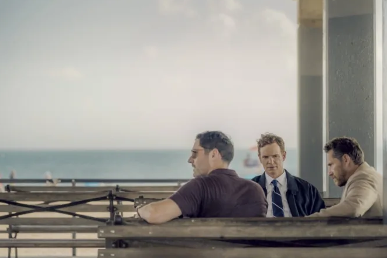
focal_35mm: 122
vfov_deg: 11.2
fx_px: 1312
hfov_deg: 16.8
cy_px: 135
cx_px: 214
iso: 100
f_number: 2.8
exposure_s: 1/500
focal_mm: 105
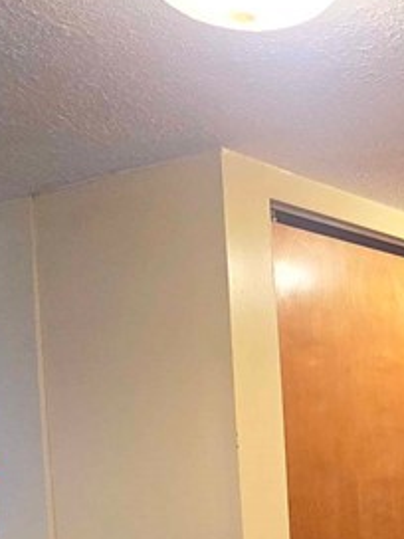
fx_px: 762
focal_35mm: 49
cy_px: 737
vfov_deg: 29.5
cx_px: 547
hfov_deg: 25.0
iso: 500
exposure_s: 1/60
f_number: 2.2
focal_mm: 2.2
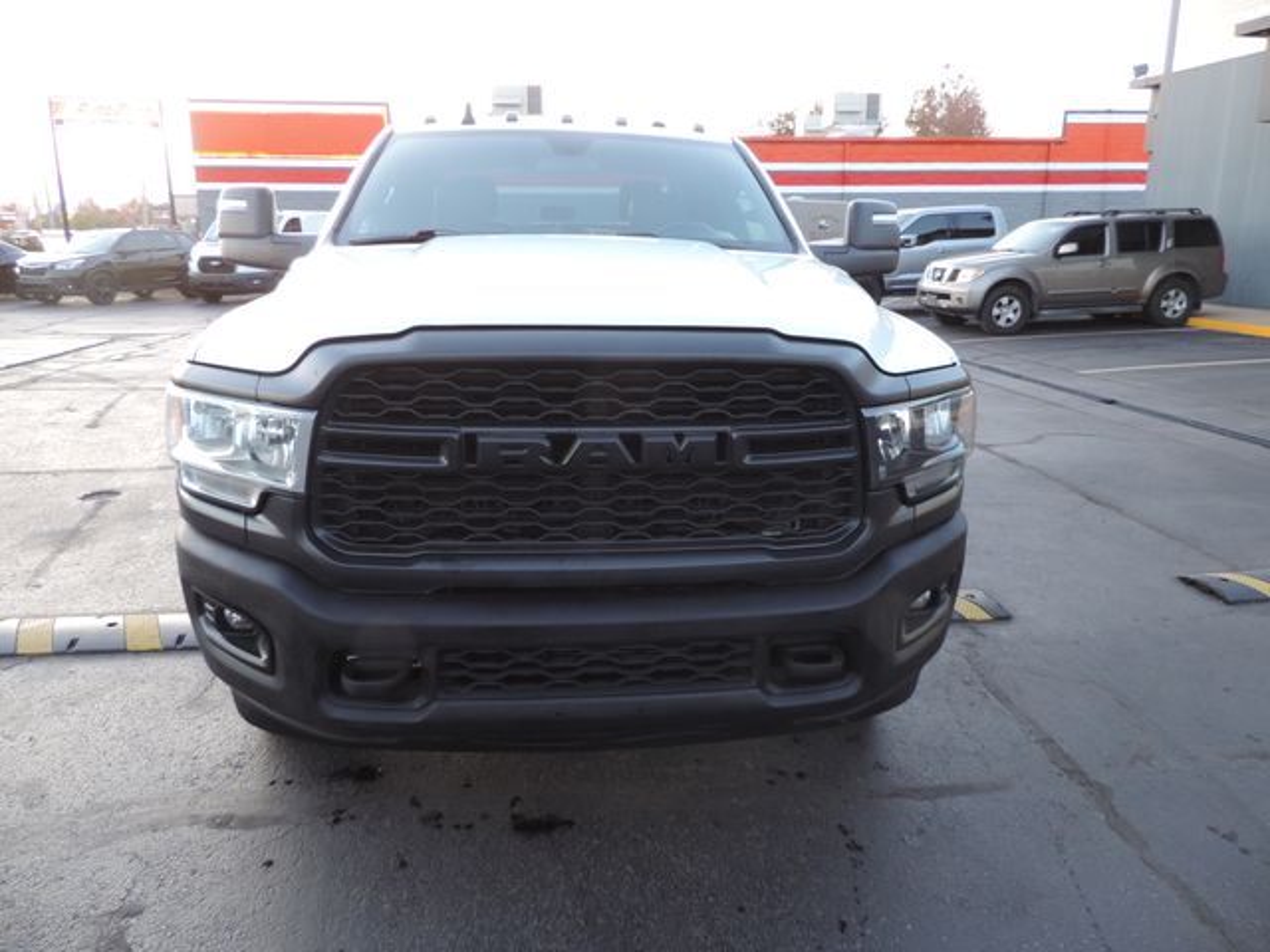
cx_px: 635
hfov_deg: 71.6
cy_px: 476
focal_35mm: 24
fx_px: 881
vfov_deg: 56.8
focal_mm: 4.3
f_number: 3
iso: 400
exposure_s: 1/15
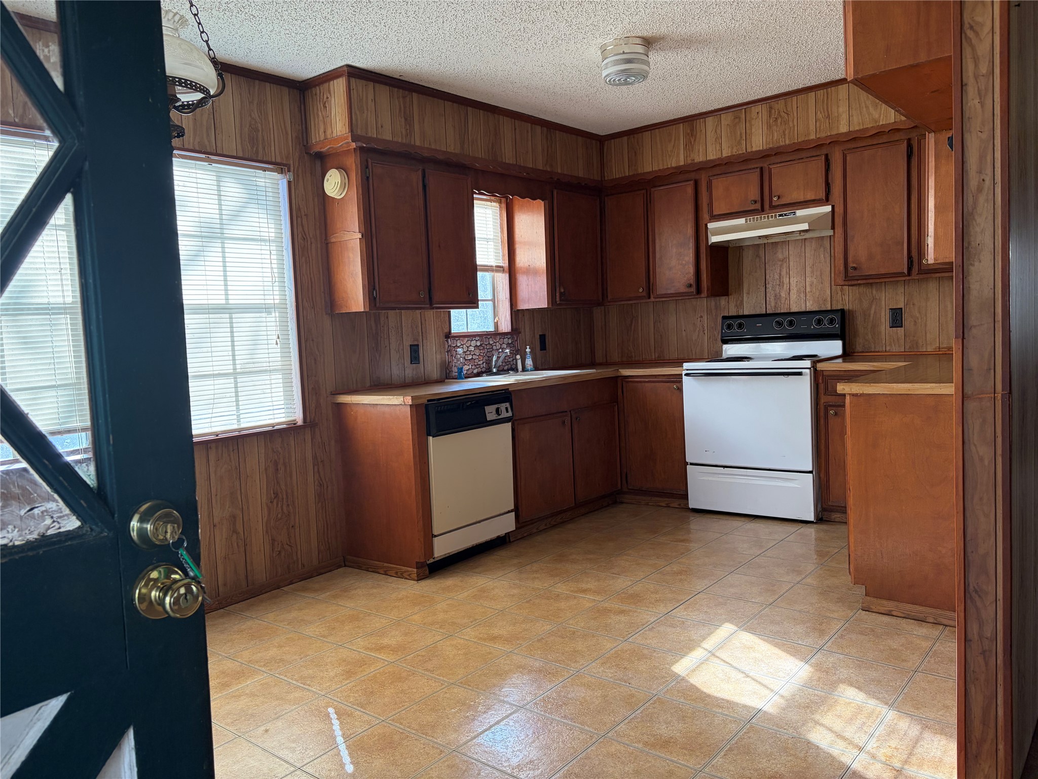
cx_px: 519
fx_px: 780
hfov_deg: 67.3
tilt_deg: -4.2
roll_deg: +3.4
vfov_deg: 53.1
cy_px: 390
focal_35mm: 26
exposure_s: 1/113
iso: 125
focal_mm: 5.96
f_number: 1.6
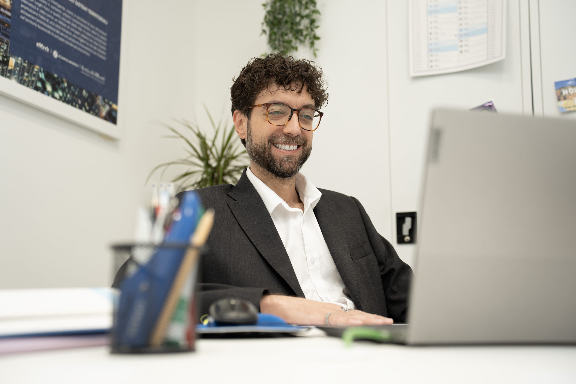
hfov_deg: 43.6
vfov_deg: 29.9
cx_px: 288
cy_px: 192
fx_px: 720
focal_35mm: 45
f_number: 2.8
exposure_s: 1/160
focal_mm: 45
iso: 500
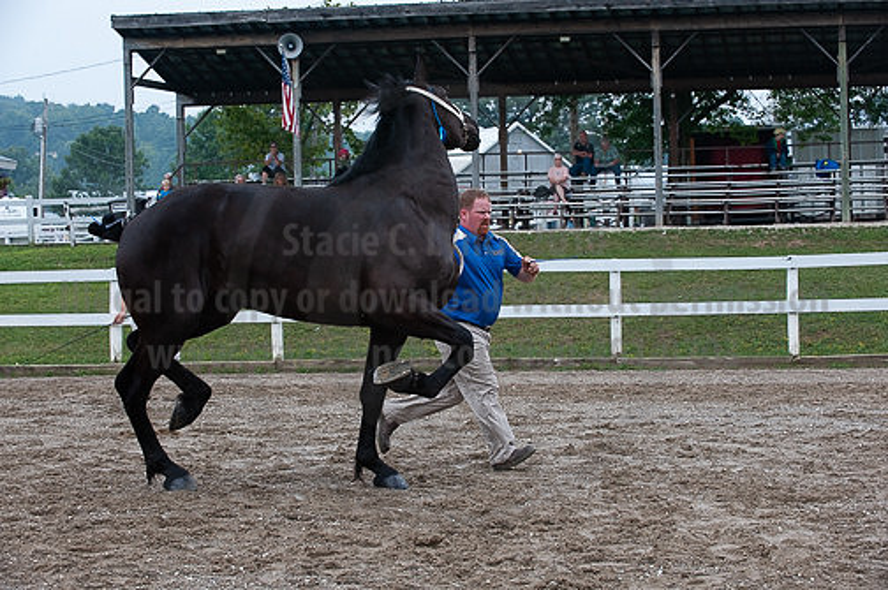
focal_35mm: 90
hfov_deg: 22.6
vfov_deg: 15.2
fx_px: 2218
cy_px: 295
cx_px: 444
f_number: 5.6
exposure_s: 1/1000
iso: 1000
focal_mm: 90
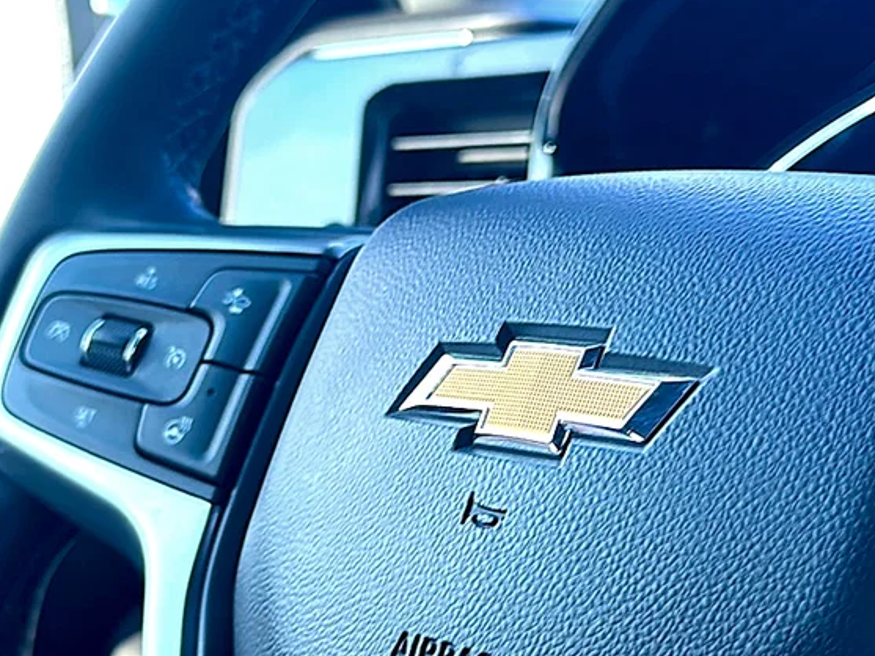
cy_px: 357
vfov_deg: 27.0
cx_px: 456
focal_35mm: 54
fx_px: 1365
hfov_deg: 35.5
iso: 50
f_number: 1.78
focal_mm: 6.86
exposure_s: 1/79
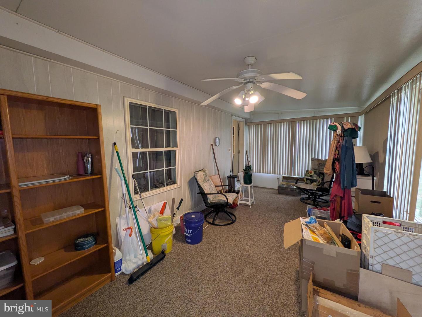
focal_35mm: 14
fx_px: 171
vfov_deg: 85.7
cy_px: 158
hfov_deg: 102.0
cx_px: 211
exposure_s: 1/40
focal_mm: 1.83
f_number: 2.2
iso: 252
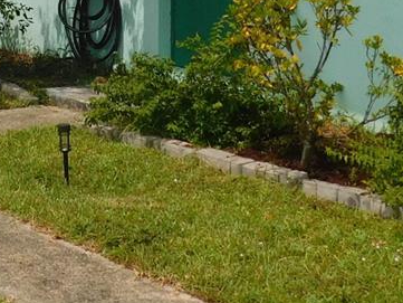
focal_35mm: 102
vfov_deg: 14.0
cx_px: -106
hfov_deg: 18.1
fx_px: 1188
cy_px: -76
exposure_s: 1/640
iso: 125
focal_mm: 4
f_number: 6
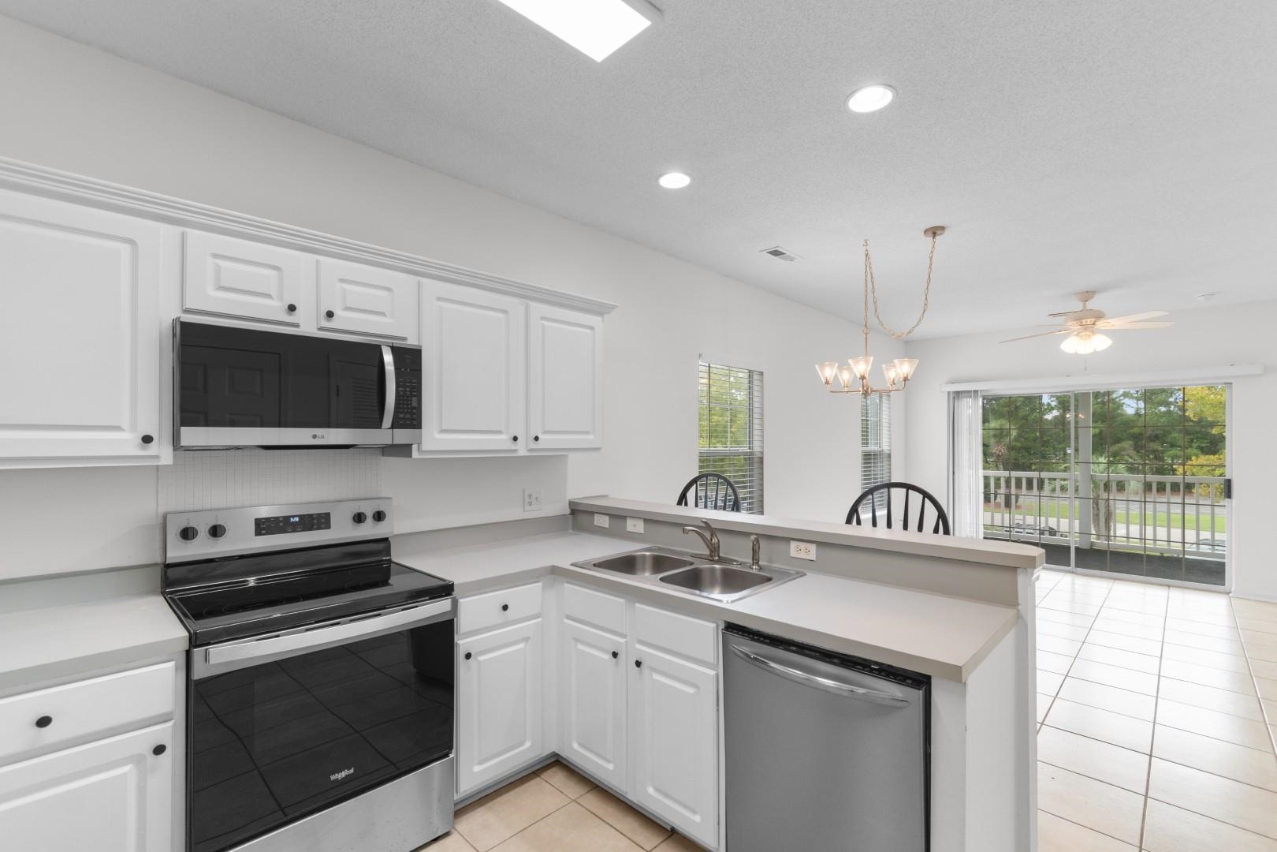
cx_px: 638
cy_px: 426
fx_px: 532
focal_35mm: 15
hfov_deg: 100.4
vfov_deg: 77.3
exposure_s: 1/15
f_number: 4.5
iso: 100
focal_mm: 10
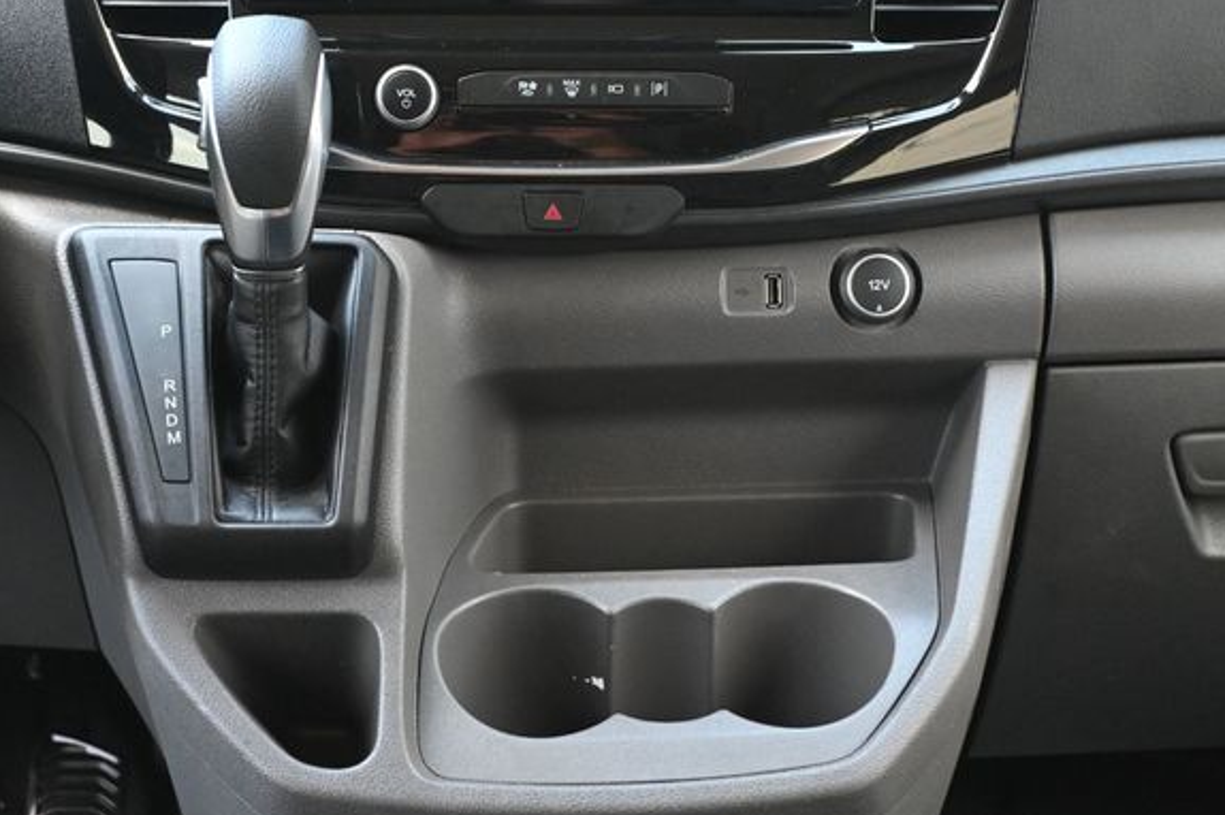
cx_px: 544
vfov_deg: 19.8
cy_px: 414
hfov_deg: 29.4
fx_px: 2331
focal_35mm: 69
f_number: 5.6
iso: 3200
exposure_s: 1/80
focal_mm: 41
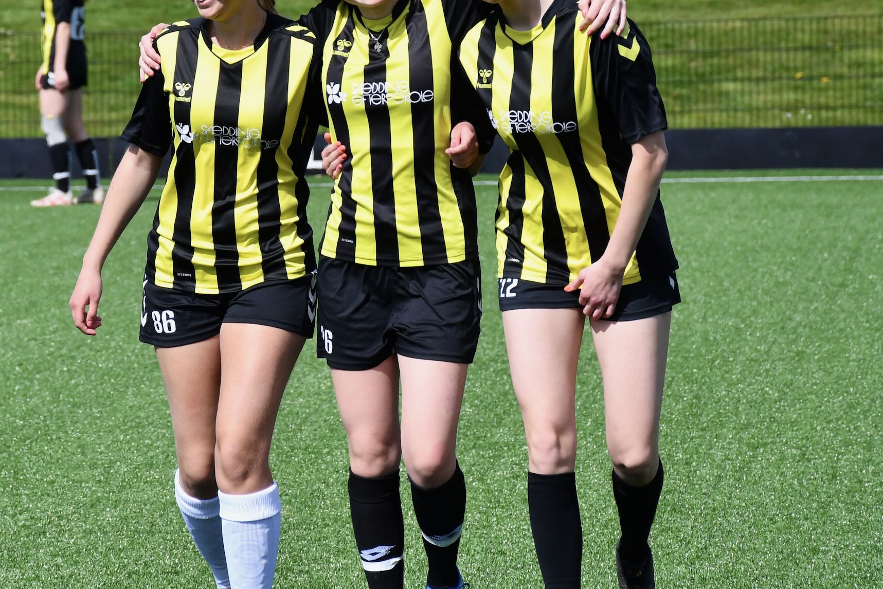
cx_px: 296
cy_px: 220
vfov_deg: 4.5
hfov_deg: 6.8
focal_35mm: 304
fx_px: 7457
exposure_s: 1/1600
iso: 400
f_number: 6.3
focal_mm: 116
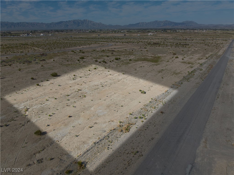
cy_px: 88
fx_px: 162
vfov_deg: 56.7
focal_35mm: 24
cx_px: 117
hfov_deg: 71.6
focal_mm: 12.29
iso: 100
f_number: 2.8
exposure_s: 1/640
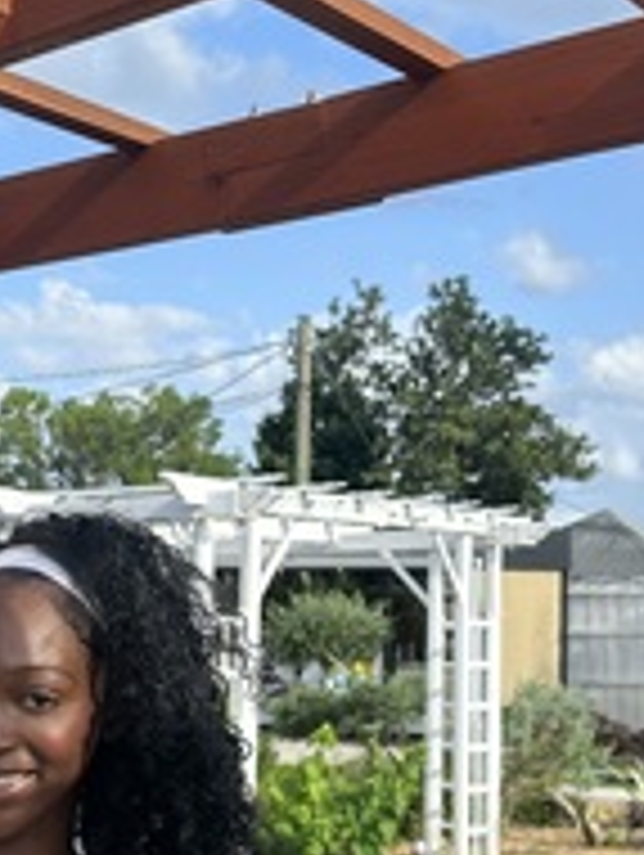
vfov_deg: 30.1
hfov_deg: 22.8
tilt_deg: -0.1
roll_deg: -1.6
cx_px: 83
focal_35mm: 63
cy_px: 657
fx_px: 1559
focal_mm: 6.86
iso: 80
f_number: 1.78
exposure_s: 1/2353
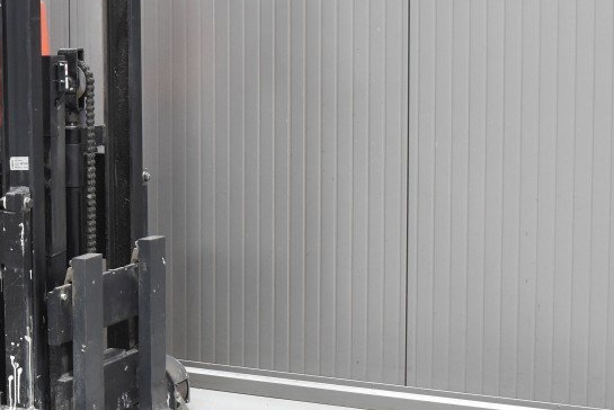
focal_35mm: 89
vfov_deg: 15.3
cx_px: 9
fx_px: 1520
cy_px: 128
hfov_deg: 22.0
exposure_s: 1/20
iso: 1250
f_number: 5.6
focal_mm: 27
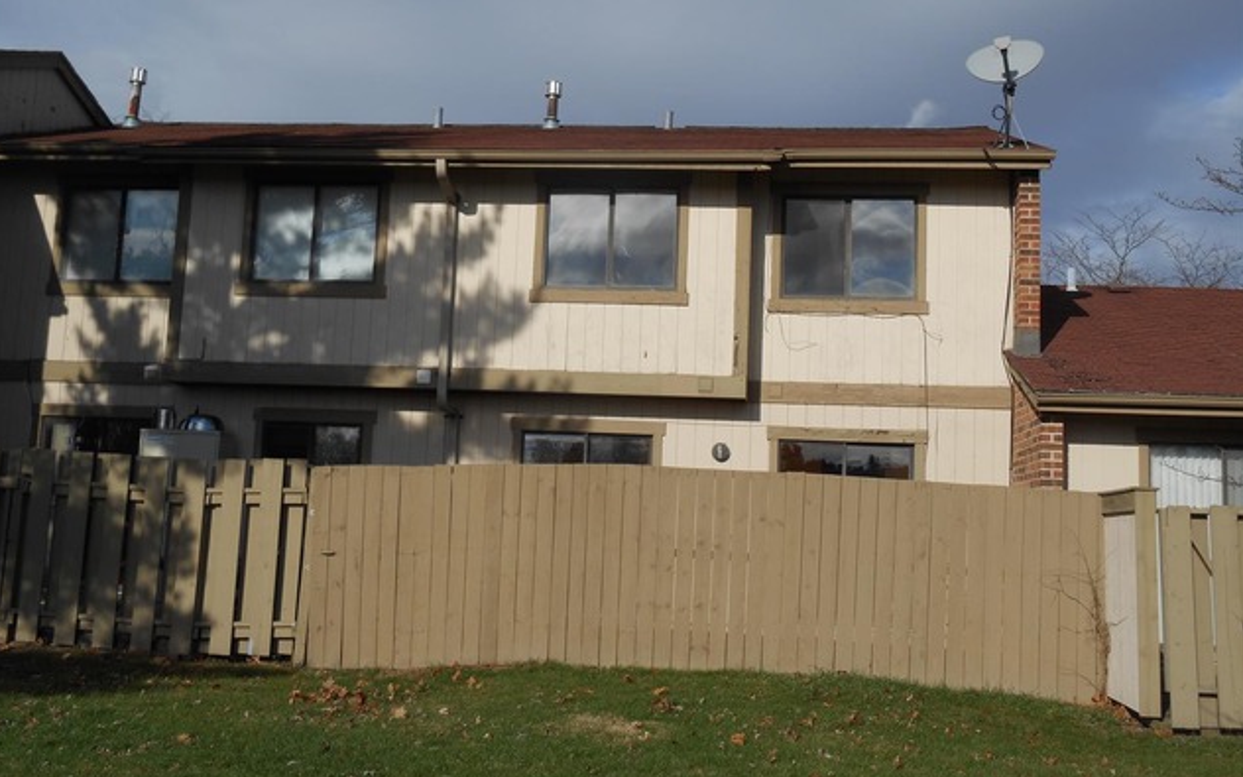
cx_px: 620
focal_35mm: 44
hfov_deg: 45.3
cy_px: 340
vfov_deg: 29.2
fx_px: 1491
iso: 80
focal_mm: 7.2
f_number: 3.9
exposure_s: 1/1250
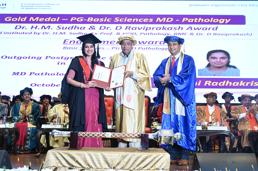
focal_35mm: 50
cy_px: 86
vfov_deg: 27.0
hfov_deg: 39.6
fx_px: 358
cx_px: 129
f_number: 5
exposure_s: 1/125
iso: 640
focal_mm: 50
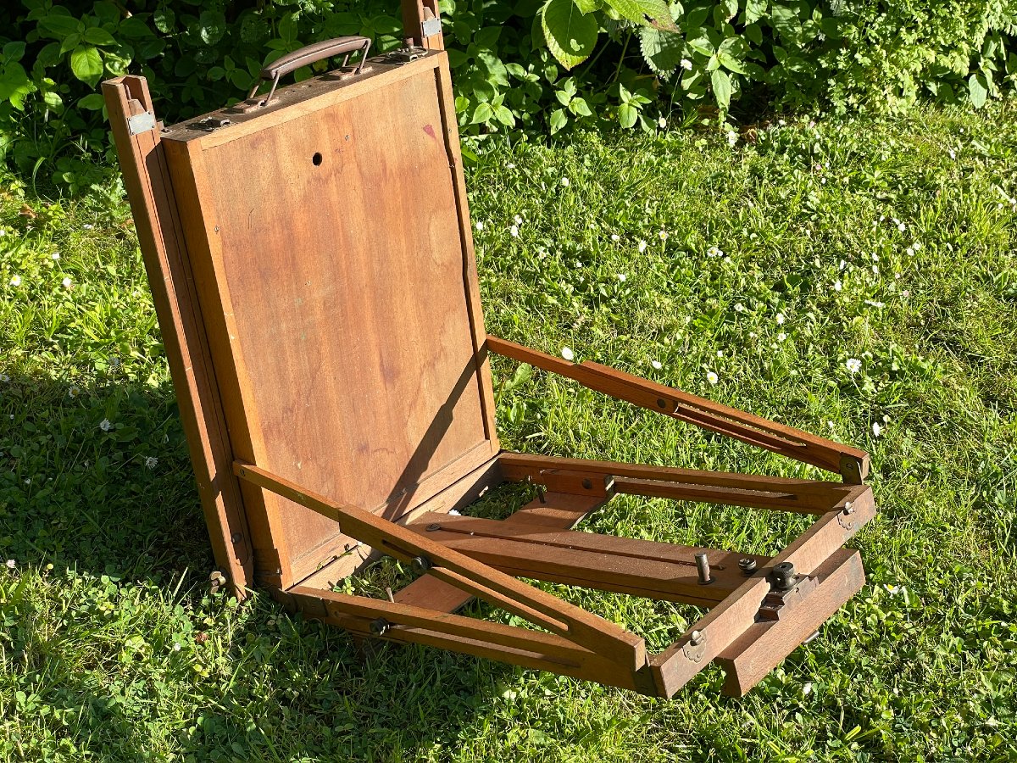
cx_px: 508
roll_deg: +2.1
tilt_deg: -30.5
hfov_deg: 36.8
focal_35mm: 52
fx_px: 1528
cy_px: 382
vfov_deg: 28.0
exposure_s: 1/533
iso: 25
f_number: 2
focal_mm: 6
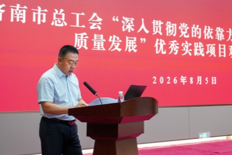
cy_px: 54
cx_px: 140
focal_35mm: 59
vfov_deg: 22.9
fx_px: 380
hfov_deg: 33.8
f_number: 4
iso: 2500
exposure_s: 1/160
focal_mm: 38
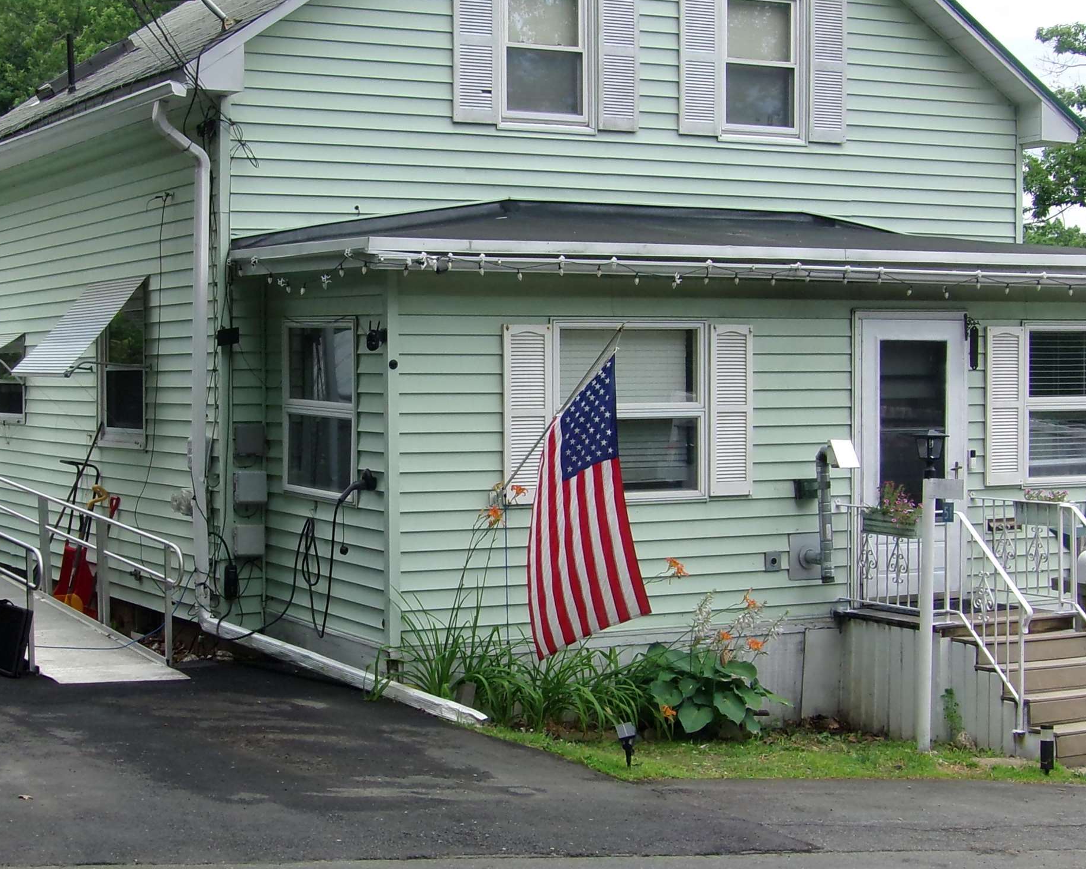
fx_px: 2153
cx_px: 360
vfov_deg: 22.8
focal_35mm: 67
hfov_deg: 28.1
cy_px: 433
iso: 100
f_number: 8.46
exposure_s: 1/105
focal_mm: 7.2
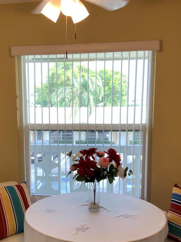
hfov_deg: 34.2
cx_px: 70
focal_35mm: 42
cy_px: 149
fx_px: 293
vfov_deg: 44.5
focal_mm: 3
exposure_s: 1/120
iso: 16
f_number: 1.8
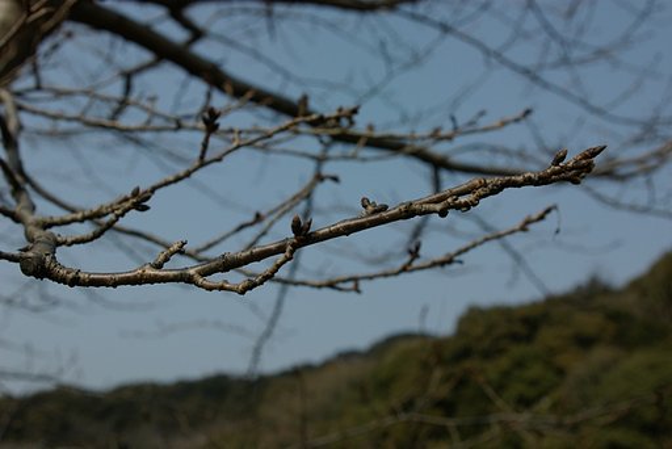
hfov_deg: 42.3
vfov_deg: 29.0
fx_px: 868
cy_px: 224
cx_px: 336
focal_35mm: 46
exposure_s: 1/800
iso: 200
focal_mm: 31
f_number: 8
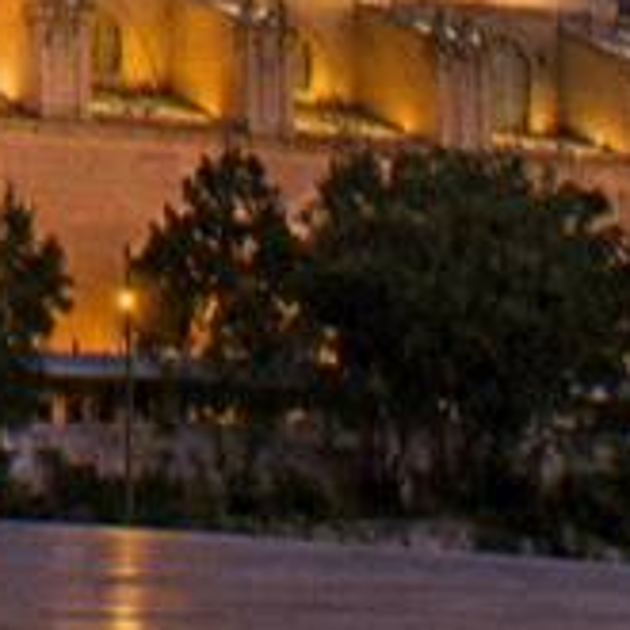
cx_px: 573
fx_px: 4983
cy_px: -46
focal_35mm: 242
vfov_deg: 7.2
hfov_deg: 7.2
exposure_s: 1/500
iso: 800
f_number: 7.1
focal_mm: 47
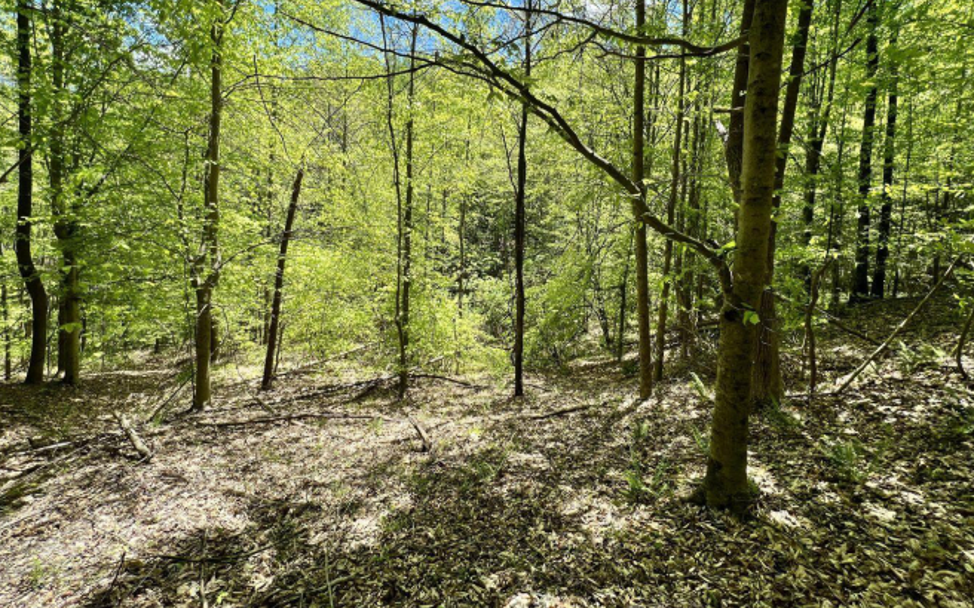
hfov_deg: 105.3
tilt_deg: -5.1
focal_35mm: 14
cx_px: 489
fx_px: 372
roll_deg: -2.7
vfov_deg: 77.9
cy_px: 251
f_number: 1.8
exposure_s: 1/506
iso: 32
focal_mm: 1.57
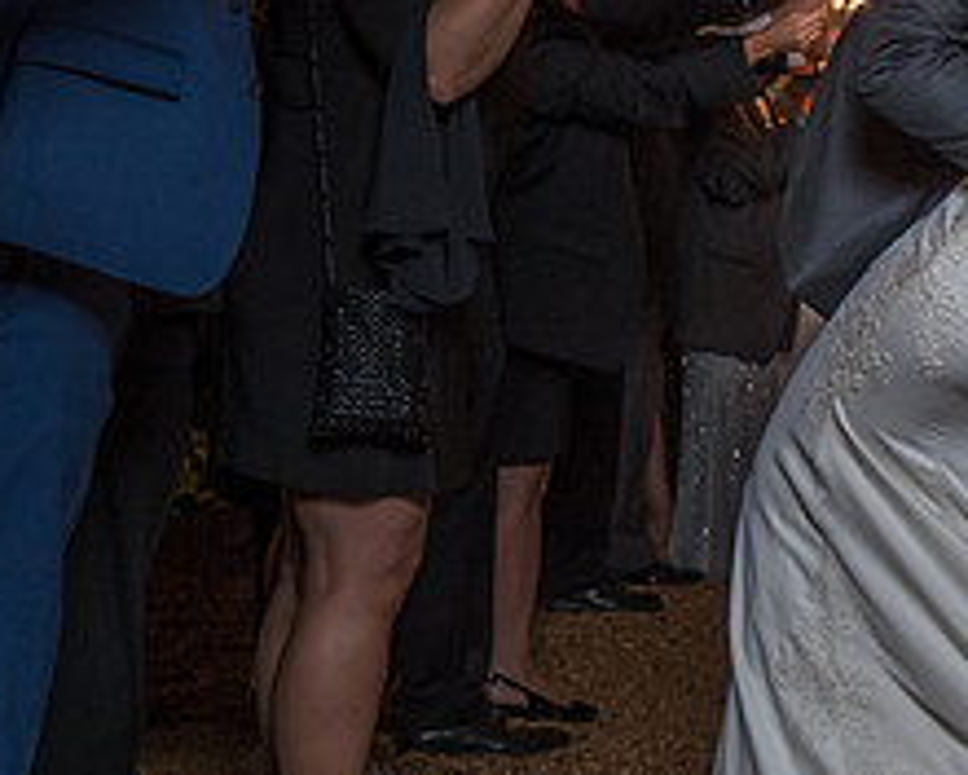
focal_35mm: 94
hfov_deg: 19.2
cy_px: 287
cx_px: 1162
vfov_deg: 16.3
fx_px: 2693
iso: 2000
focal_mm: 35
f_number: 5.6
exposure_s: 1/200
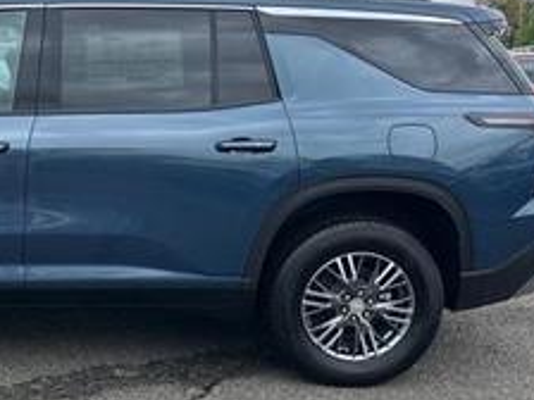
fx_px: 833
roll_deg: -2.2
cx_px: 21
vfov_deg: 27.0
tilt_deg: -9.5
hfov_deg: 33.1
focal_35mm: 54
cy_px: 186
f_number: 1.78
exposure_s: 1/1029
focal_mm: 6.86
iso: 80
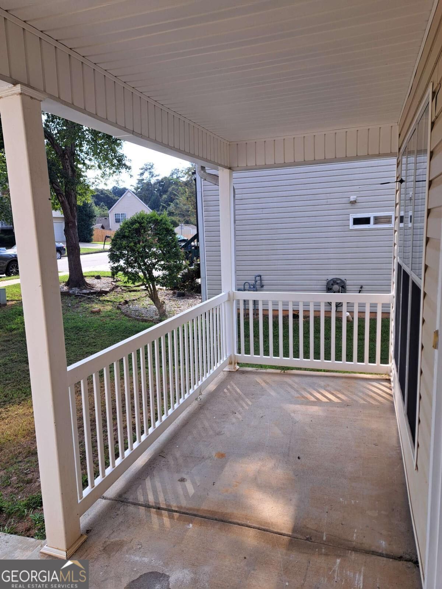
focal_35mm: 24
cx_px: 221
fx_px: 409
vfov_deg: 71.6
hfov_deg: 56.8
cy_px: 294
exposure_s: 1/282
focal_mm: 5.23
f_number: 1.8
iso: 50
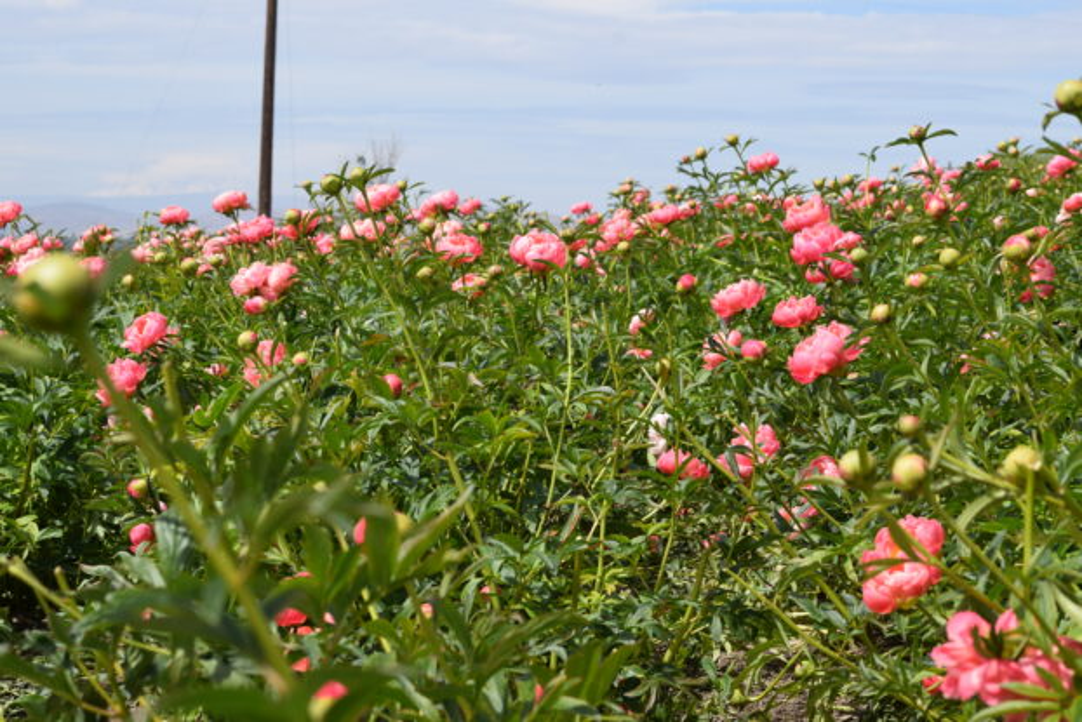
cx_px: 541
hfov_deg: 20.9
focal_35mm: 98
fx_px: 2931
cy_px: 361
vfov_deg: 14.0
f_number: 10
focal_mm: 65
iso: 200
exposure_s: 1/400
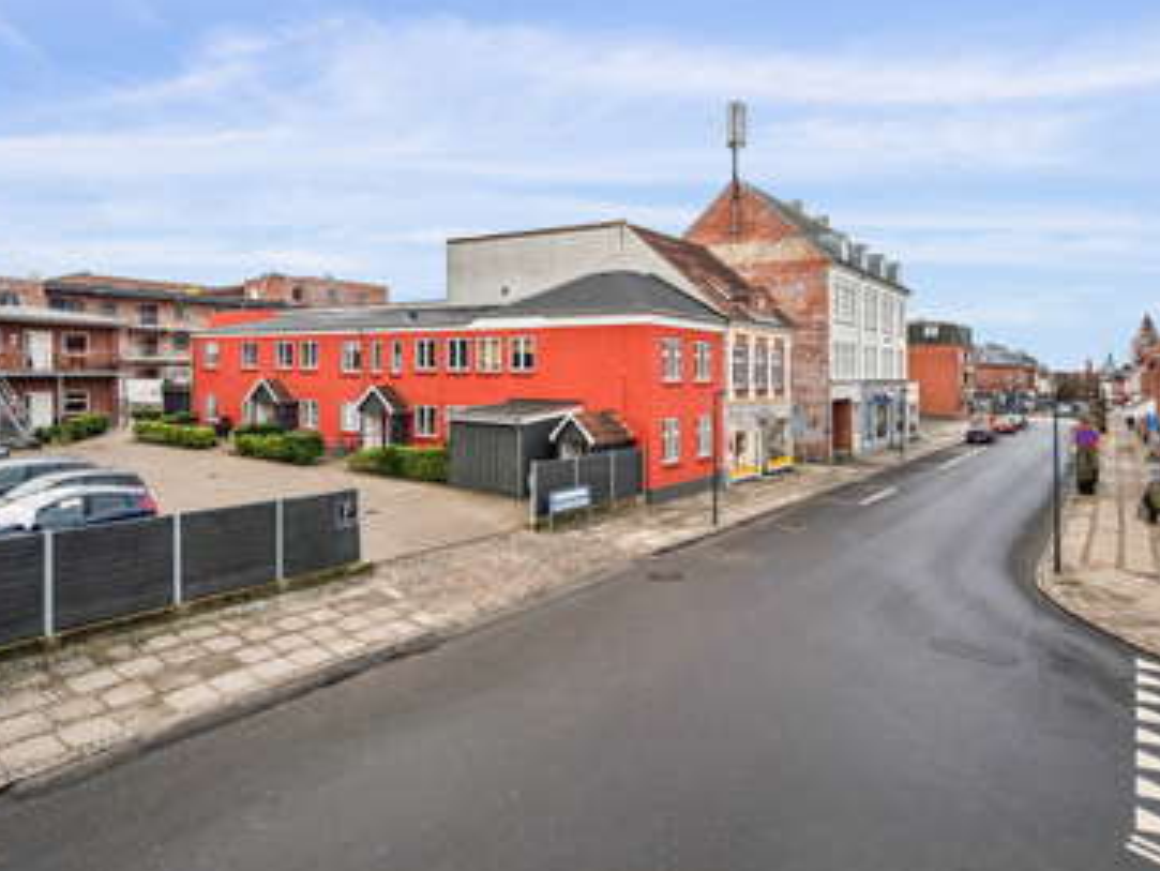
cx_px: 582
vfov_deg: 67.2
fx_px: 656
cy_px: 444
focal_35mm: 20
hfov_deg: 83.0
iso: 800
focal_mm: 17.5
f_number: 5
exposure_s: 1/500
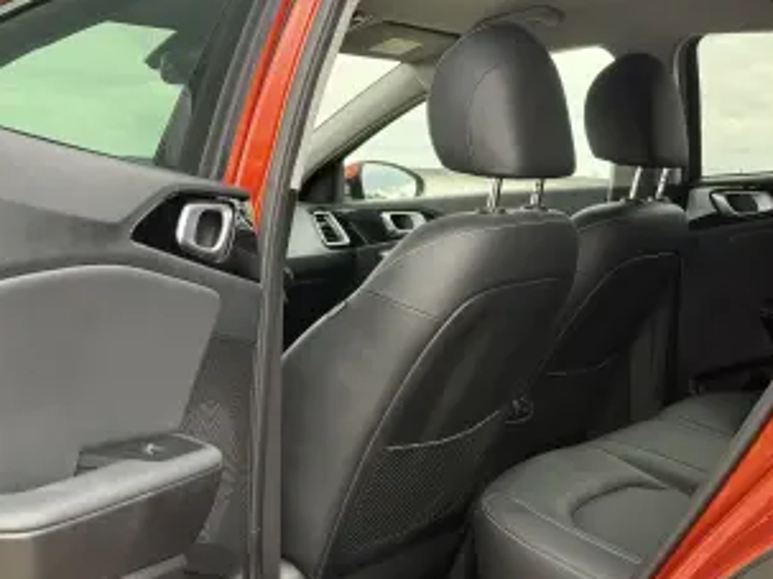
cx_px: 454
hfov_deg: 33.7
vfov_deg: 25.6
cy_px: 275
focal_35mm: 57
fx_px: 1272
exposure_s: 1/224
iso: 125
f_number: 1.78
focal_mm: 6.76
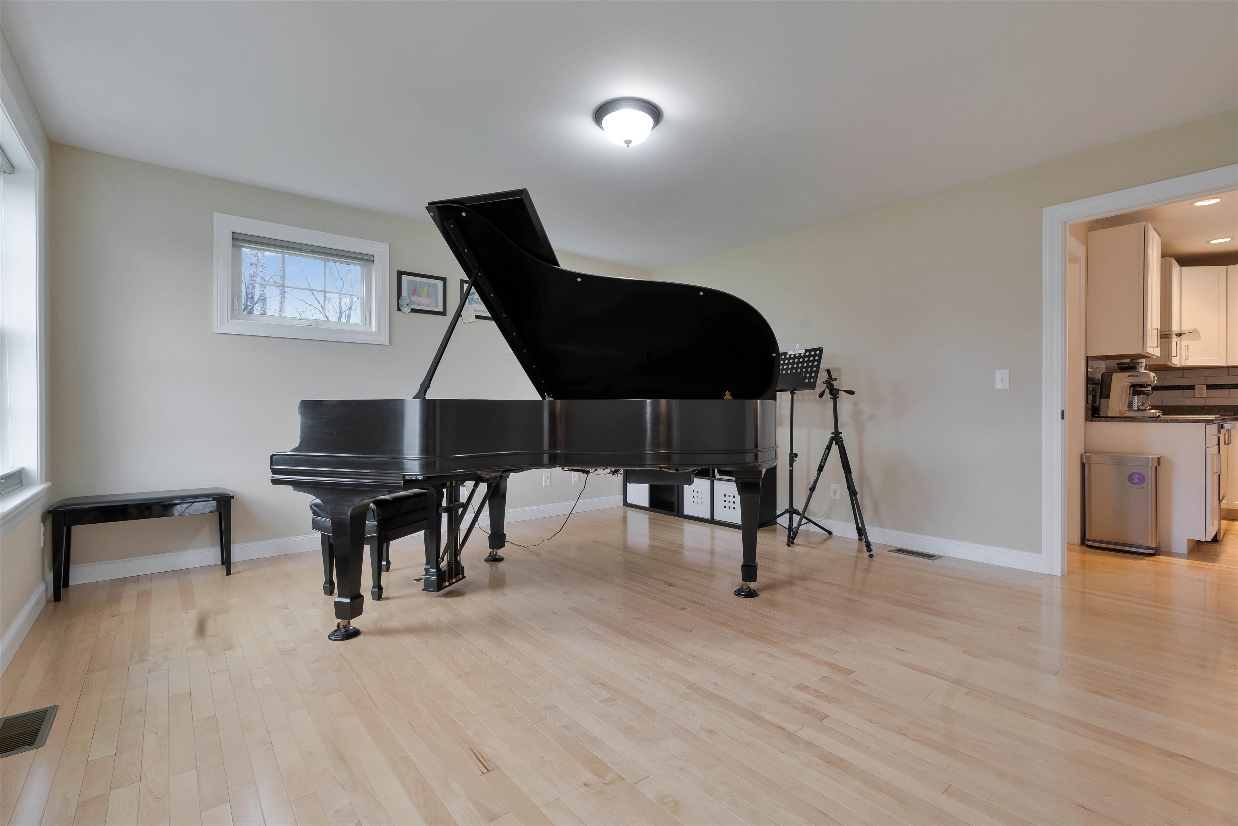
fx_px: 550
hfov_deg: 96.7
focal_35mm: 16
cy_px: 413
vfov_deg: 73.8
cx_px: 619
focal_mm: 16
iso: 800
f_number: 8
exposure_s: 1/60
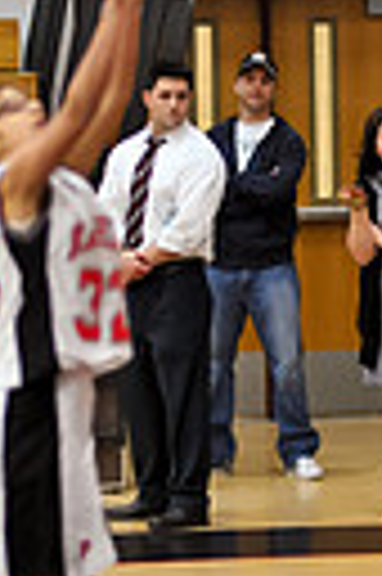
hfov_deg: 4.6
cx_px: 290
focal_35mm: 298
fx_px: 4756
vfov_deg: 6.9
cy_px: 428
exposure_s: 1/500
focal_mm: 85
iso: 1800
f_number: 2
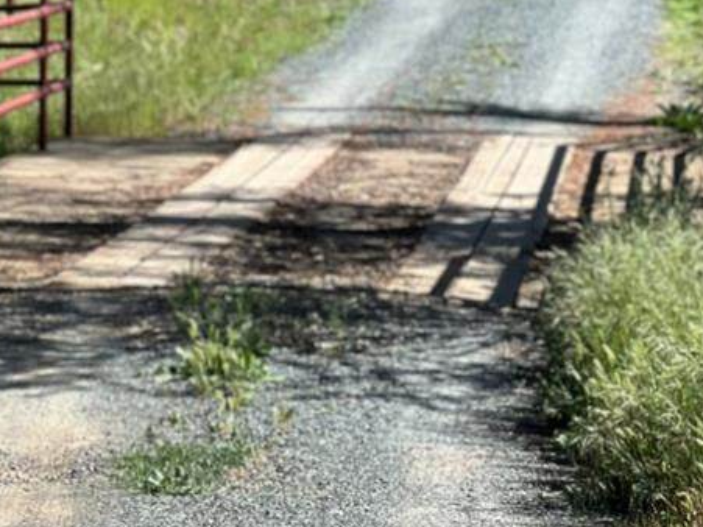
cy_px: 359
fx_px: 5198
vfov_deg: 5.8
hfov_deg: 7.7
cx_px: 366
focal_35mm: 256
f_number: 2.8
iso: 32
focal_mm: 9
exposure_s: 1/471
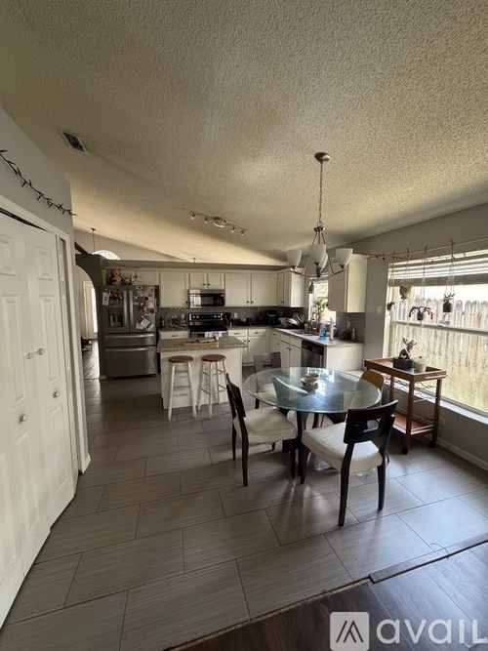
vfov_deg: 102.1
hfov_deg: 85.7
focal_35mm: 14
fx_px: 263
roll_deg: -0.5
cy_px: 326
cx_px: 244
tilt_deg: -6.3
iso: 320
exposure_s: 1/86
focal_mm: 2.22
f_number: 2.2
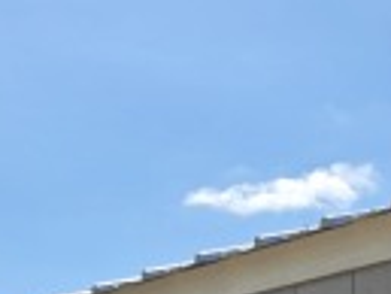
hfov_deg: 15.0
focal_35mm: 114
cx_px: 703
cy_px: 667
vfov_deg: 11.2
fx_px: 1289
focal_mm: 6.3
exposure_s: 1/6150
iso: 80
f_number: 1.7
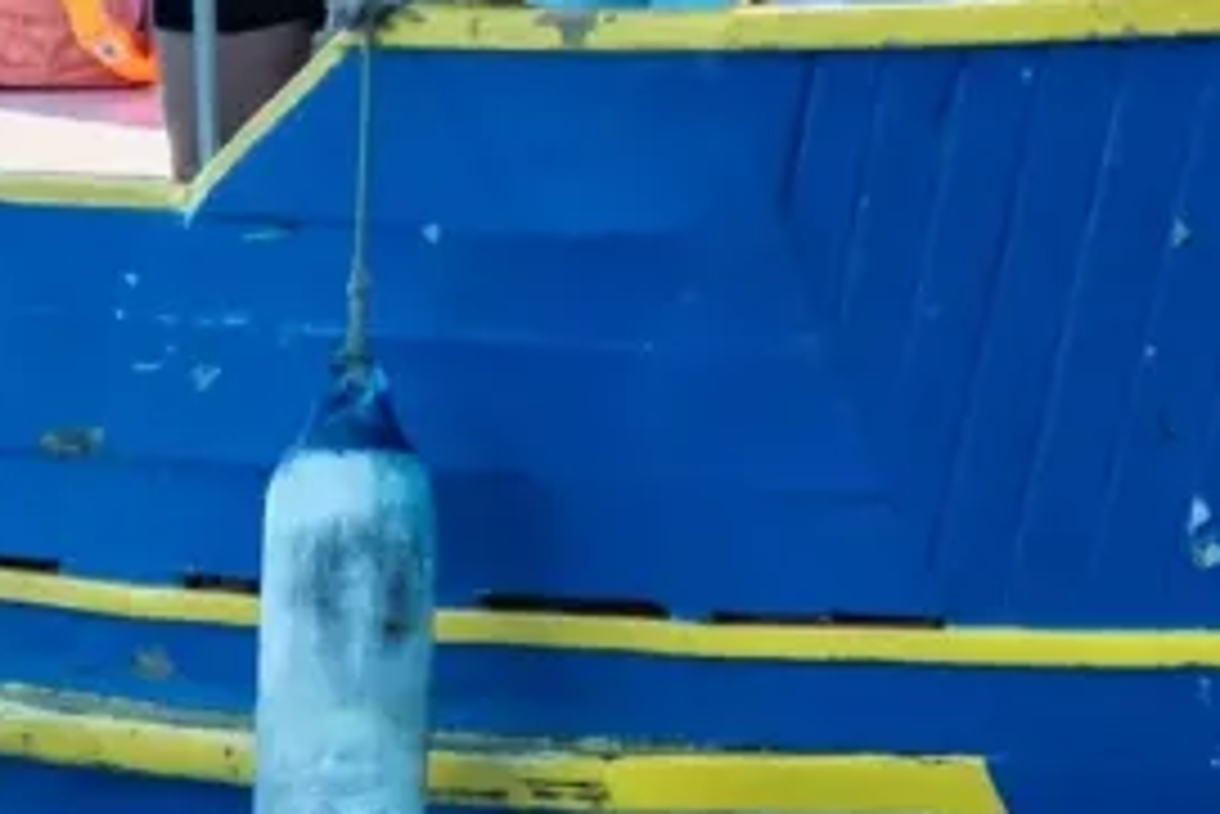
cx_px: 1391
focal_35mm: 404
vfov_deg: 3.4
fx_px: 13698
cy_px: -1084
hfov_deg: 5.1
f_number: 4
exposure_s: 1/320
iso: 100
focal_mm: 70
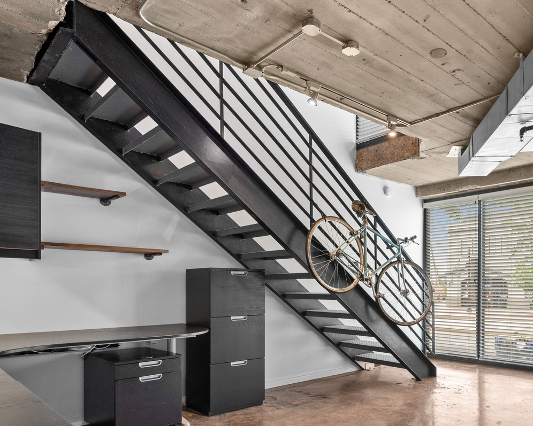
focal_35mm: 27
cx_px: 374
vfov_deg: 52.2
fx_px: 426
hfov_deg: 61.8
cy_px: 282
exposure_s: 1/8
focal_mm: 14
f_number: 7.1
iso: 320
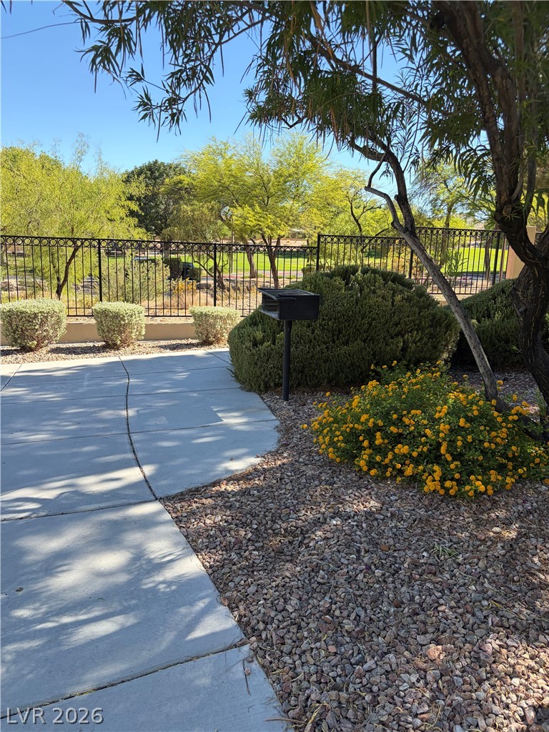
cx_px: 274
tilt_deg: -10.2
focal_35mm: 26
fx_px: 550
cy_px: 366
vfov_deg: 67.3
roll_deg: -0.6
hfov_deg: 53.1
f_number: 1.6
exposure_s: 1/1196
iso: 64
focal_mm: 5.96
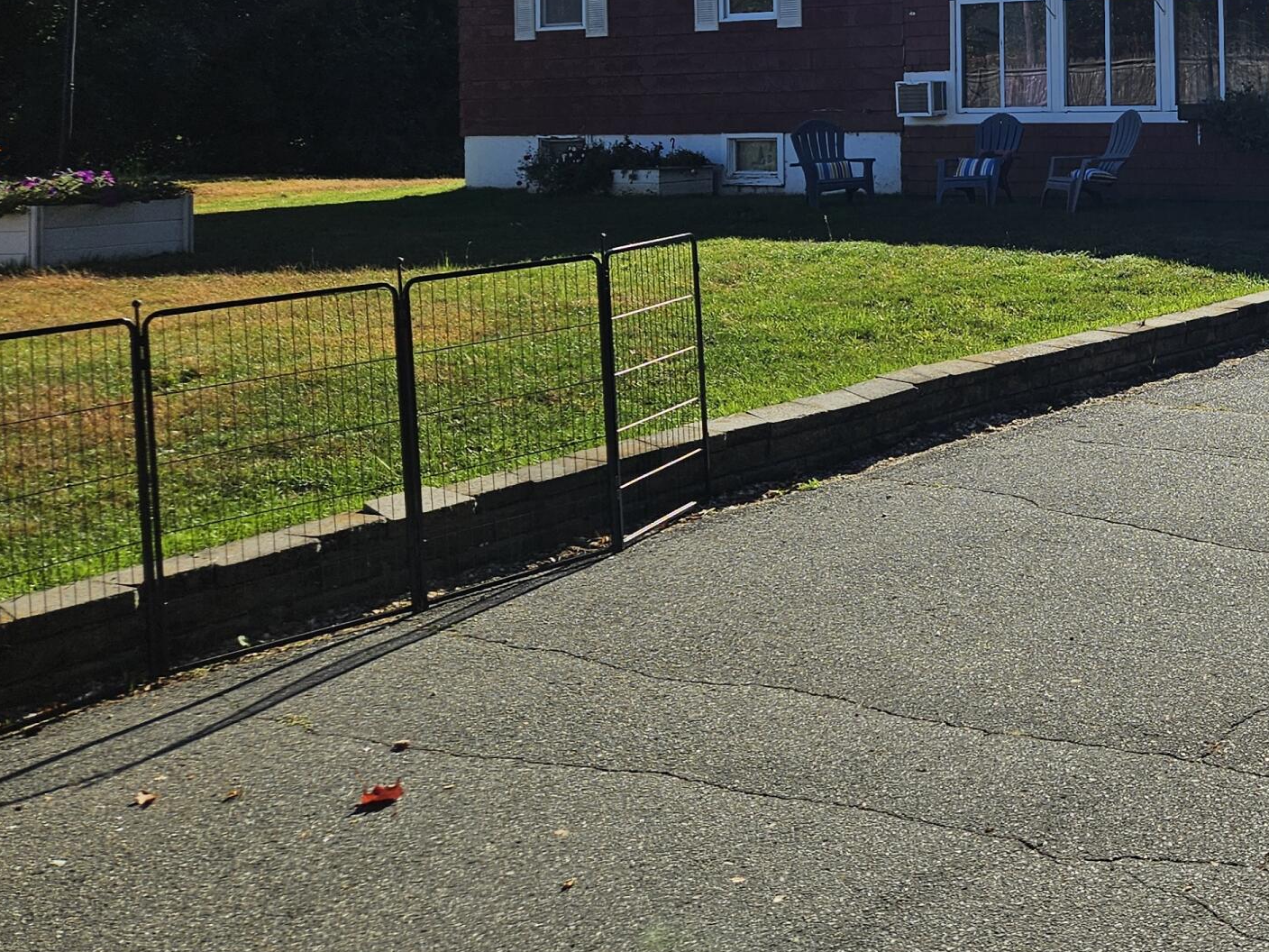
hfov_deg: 35.5
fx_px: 1796
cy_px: 9
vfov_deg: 28.0
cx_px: 1246
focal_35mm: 49
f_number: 1.8
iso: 25
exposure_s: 1/2365
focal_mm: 5.4
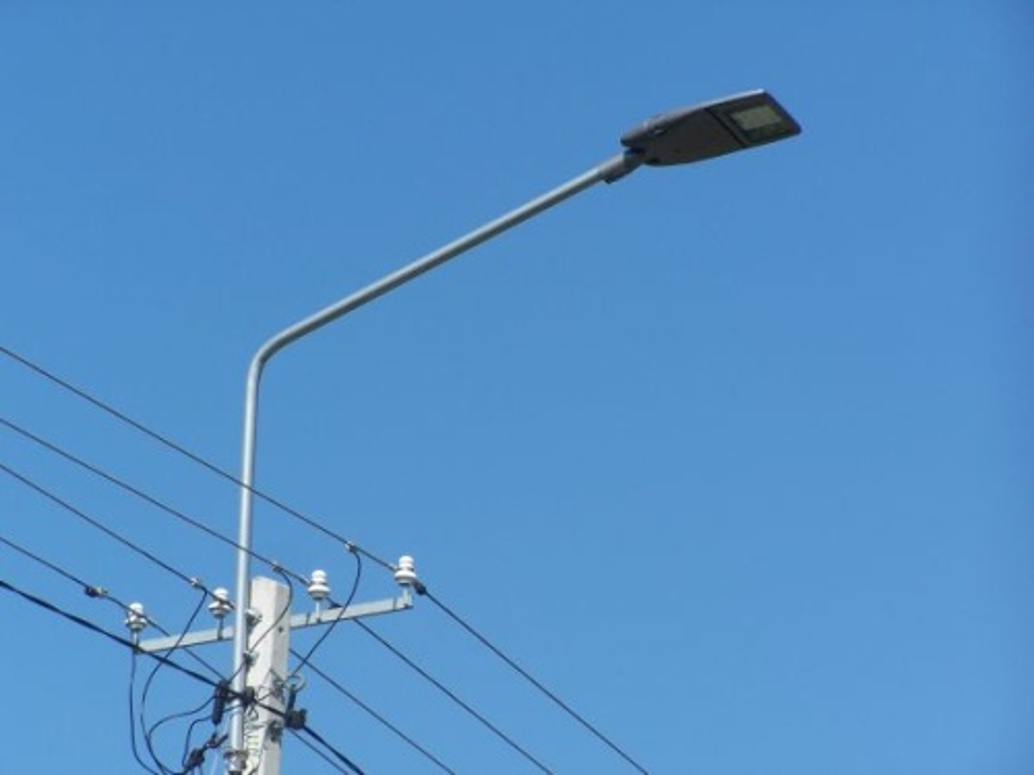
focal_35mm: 189
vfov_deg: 7.9
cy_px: 388
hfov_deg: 10.5
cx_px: 517
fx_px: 5646
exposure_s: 1/640
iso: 80
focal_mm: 31.3
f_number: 4.5
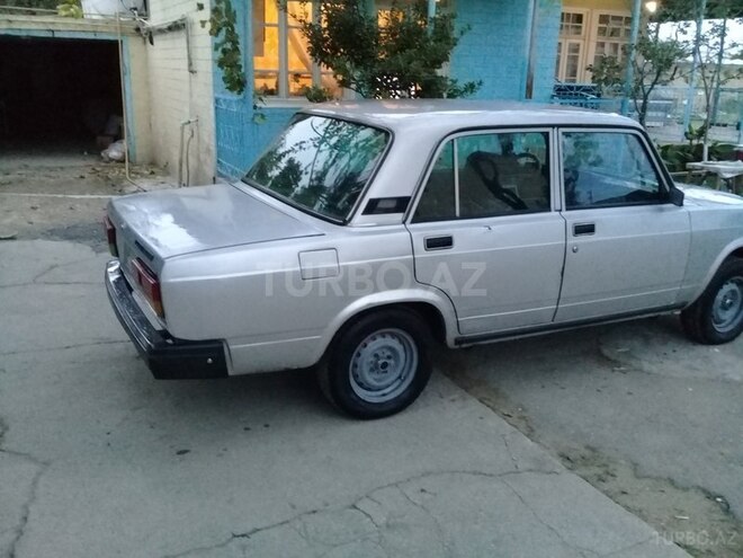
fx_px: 665
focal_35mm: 31
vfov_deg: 45.4
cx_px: 372
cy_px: 279
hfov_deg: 58.4
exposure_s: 1/17
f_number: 2.2
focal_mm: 3.3
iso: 400
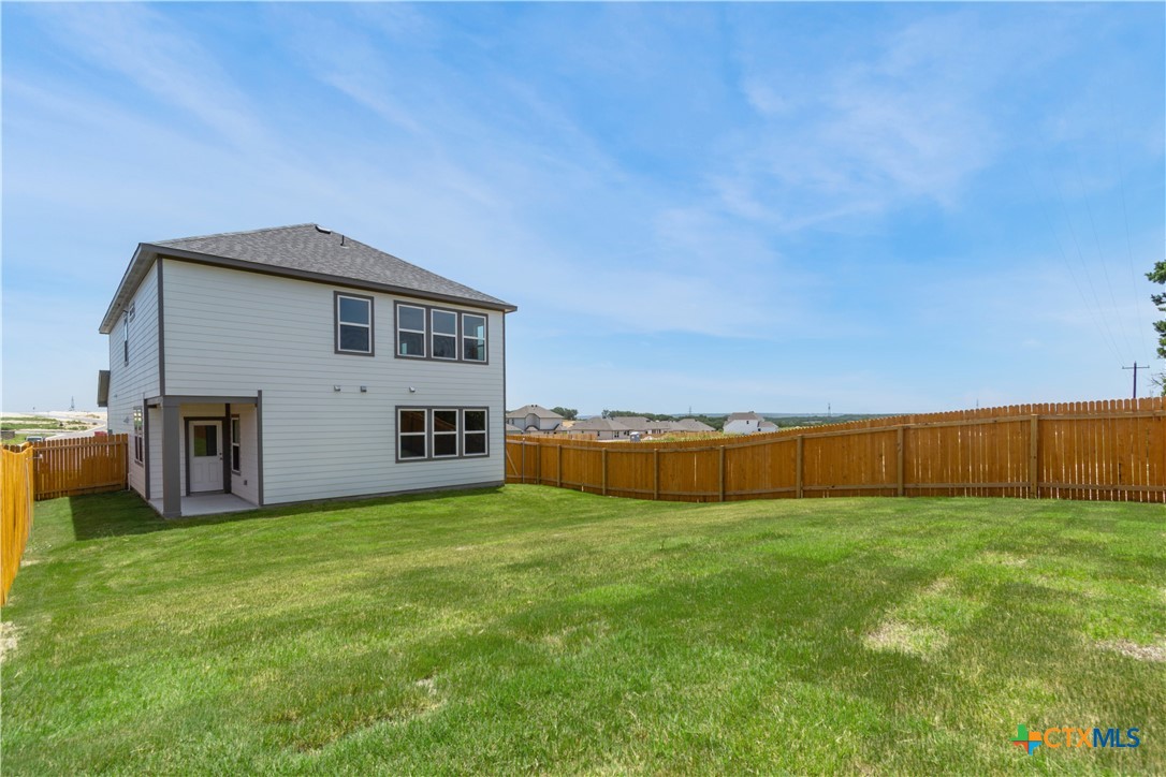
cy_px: 388
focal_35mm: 15
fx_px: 486
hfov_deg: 100.4
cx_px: 583
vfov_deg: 77.3
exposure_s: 1/250
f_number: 9
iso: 100
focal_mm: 10
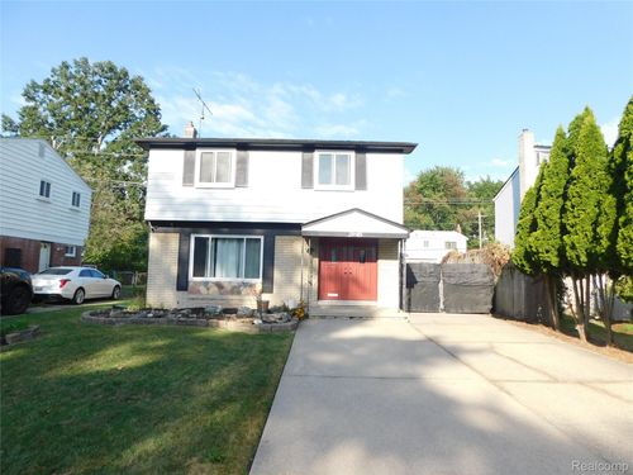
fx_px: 421
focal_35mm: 23
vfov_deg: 58.9
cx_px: 316
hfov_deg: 73.9
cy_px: 238
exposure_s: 1/640
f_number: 3
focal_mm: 4
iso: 125
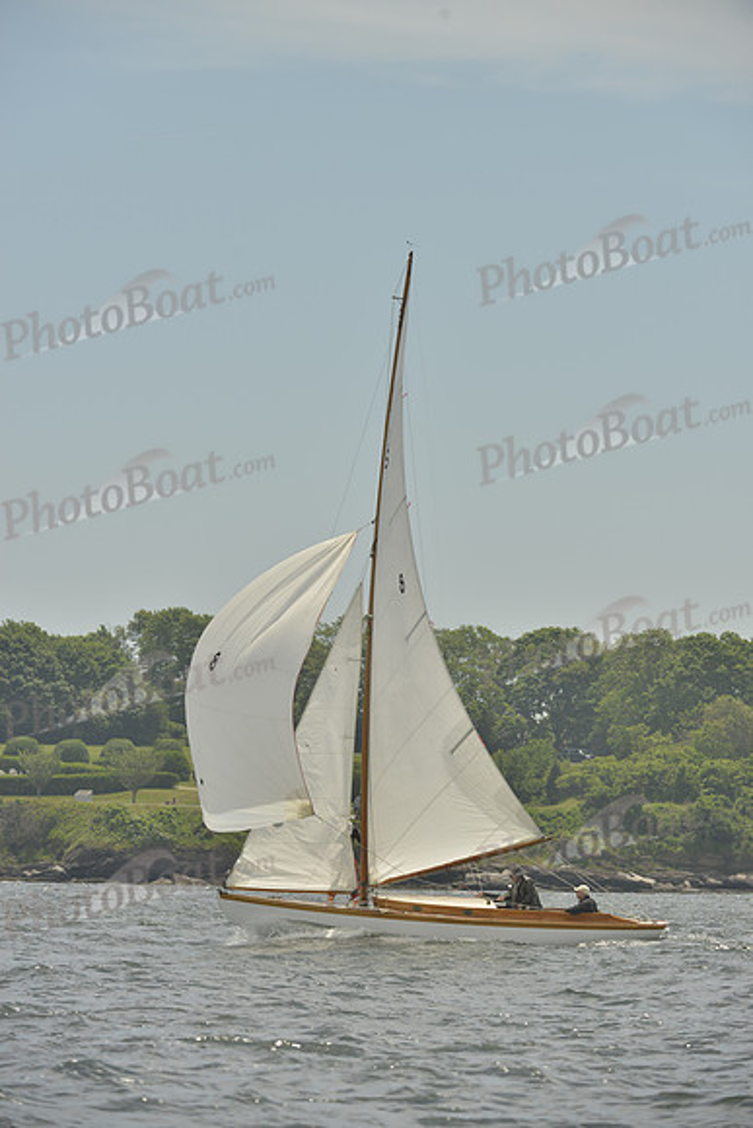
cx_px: 376
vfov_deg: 10.3
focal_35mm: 200
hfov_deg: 6.9
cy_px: 564
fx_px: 6271
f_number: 8
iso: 280
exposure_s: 1/1250
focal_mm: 200
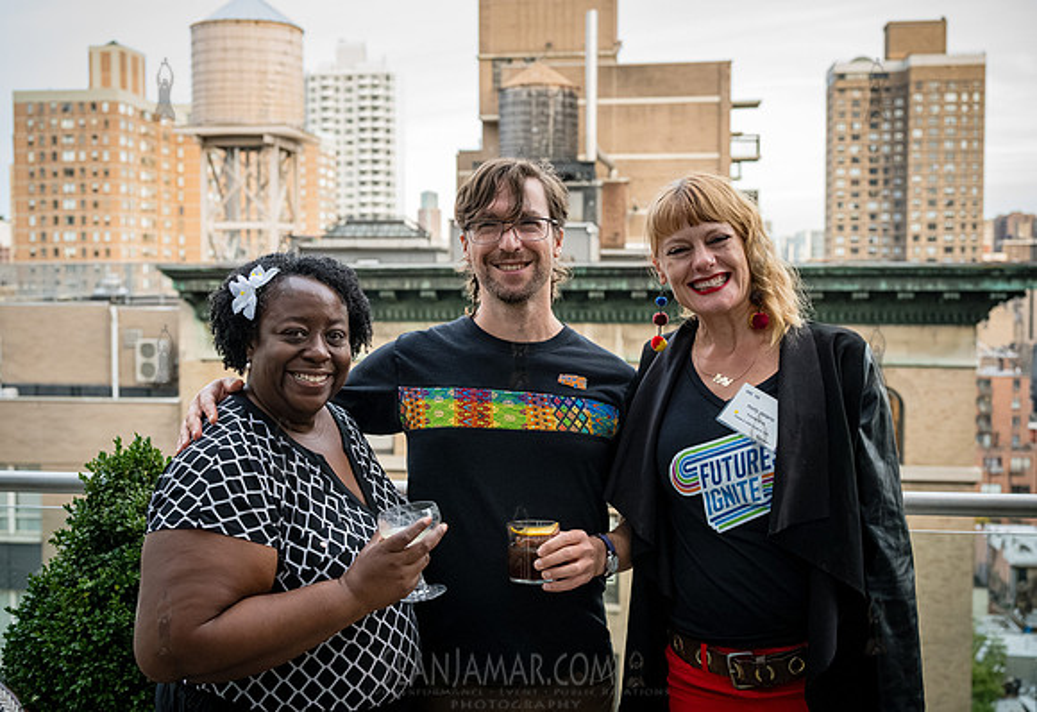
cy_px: 320
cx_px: 497
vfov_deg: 34.3
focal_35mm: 40
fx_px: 1153
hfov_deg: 48.4
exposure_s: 1/1000
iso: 5000
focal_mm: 35
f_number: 4
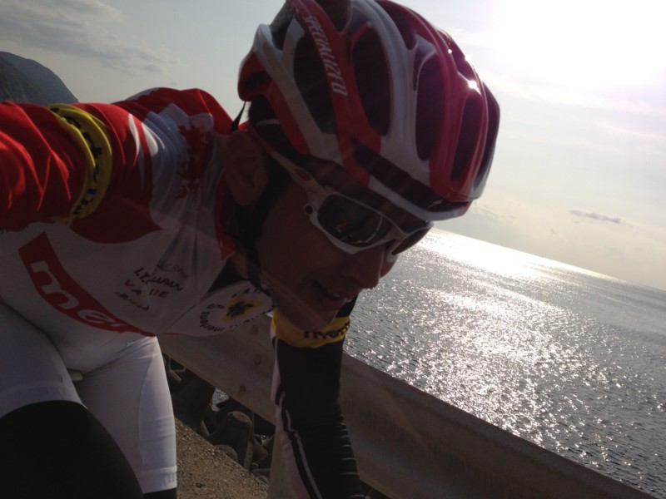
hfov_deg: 55.4
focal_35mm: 33
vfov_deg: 42.9
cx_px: 333
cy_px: 250
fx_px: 635
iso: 50
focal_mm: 4.13
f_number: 2.4
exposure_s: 1/5435
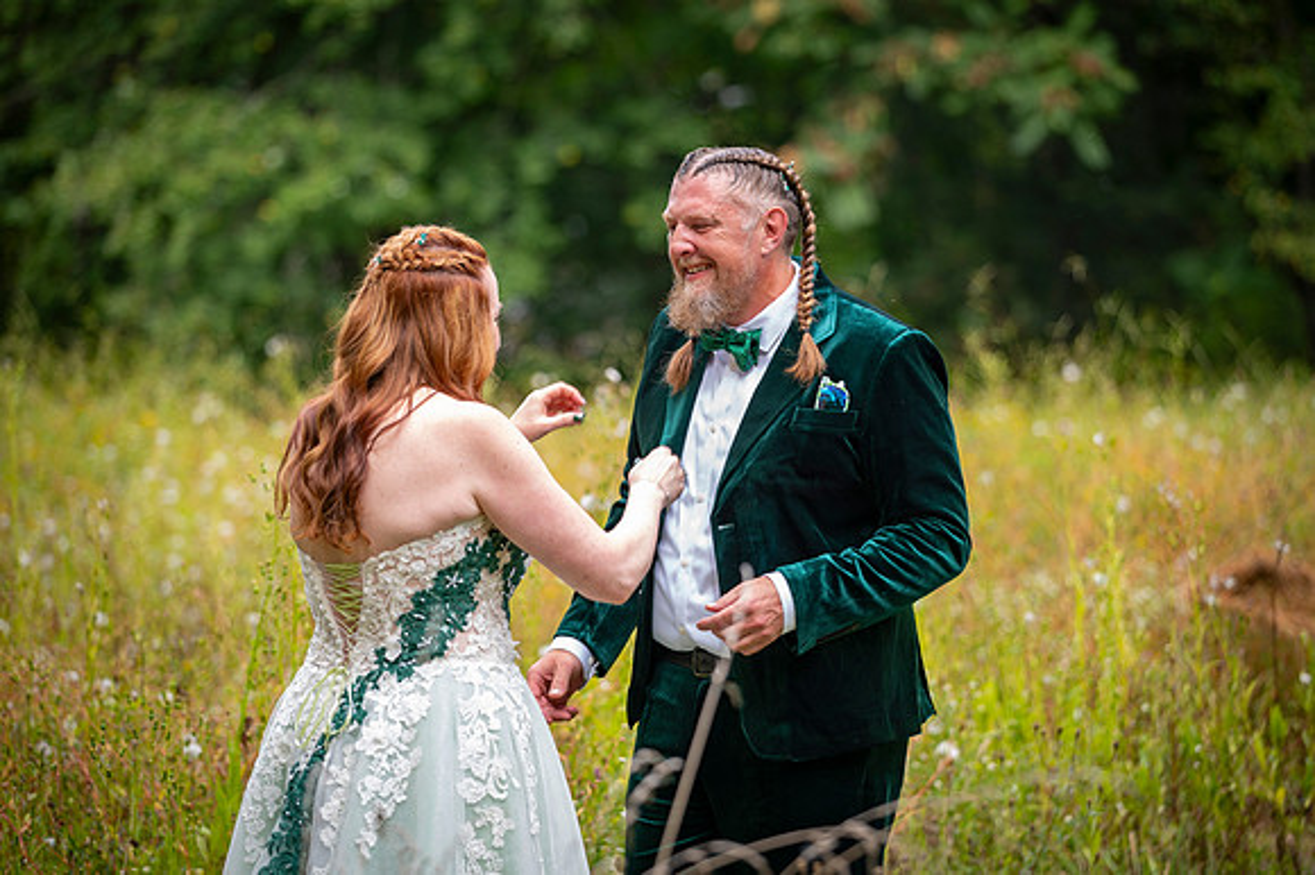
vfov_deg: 10.2
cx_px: 658
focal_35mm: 134
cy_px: 438
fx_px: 4908
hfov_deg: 15.3
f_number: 2.8
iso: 50
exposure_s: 1/125
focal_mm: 130
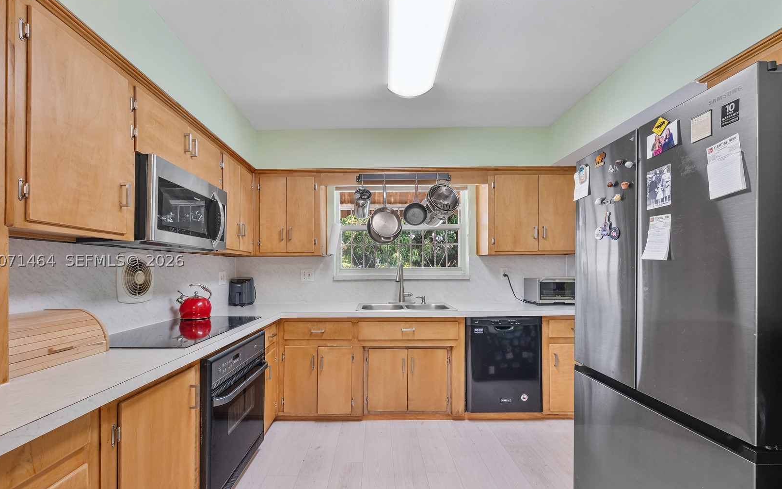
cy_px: 260
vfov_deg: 74.7
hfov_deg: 101.4
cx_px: 374
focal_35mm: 15
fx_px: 320
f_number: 8
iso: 320
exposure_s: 1/20
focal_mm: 14
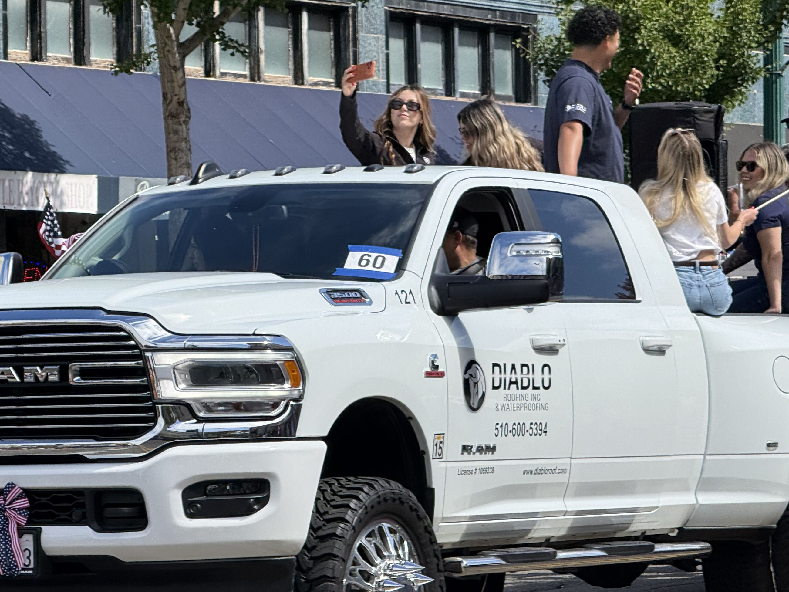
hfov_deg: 10.6
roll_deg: +0.7
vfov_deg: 8.0
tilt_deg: -0.7
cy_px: 354
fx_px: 4240
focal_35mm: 186
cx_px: 314
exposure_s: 1/1018
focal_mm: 15.66
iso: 50
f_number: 2.8
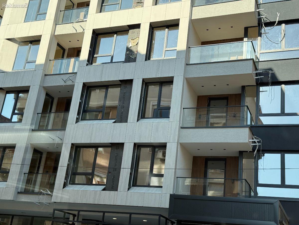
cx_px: 150
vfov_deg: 30.3
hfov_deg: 39.7
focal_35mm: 48
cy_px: 112
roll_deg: -6.9
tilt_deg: +20.8
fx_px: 415
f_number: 1.78
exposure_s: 1/1678
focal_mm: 6.76
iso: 64
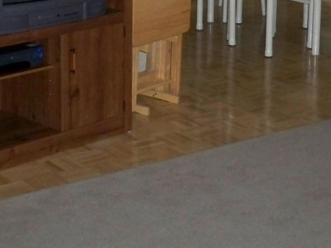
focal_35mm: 94
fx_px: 899
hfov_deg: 20.9
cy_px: -68
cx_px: 172
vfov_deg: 15.1
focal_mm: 6.3
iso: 400
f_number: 3.1
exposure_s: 1/60
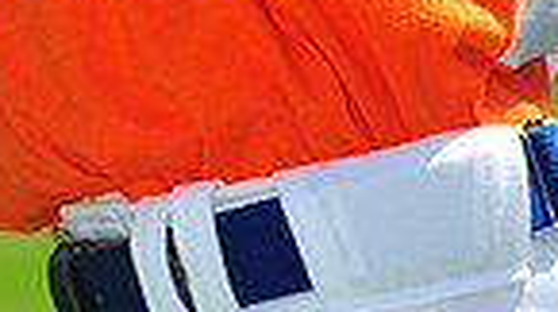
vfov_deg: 1.4
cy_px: -728
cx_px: -104
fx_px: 12408
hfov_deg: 2.6
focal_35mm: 840
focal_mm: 200
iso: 200
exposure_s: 1/800
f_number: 4.5
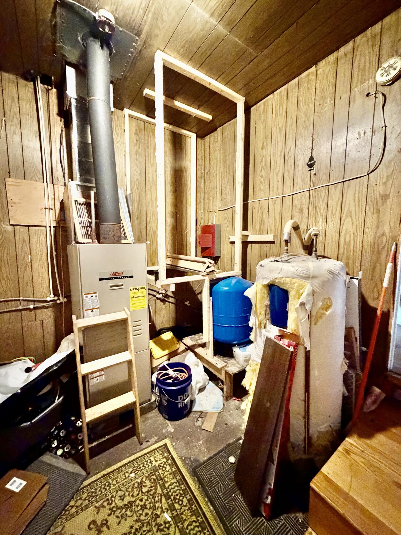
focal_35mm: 14
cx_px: 200
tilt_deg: -6.1
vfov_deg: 102.1
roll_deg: -0.1
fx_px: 216
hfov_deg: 85.7
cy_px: 268
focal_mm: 2.22
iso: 1250
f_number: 2.2
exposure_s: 1/30
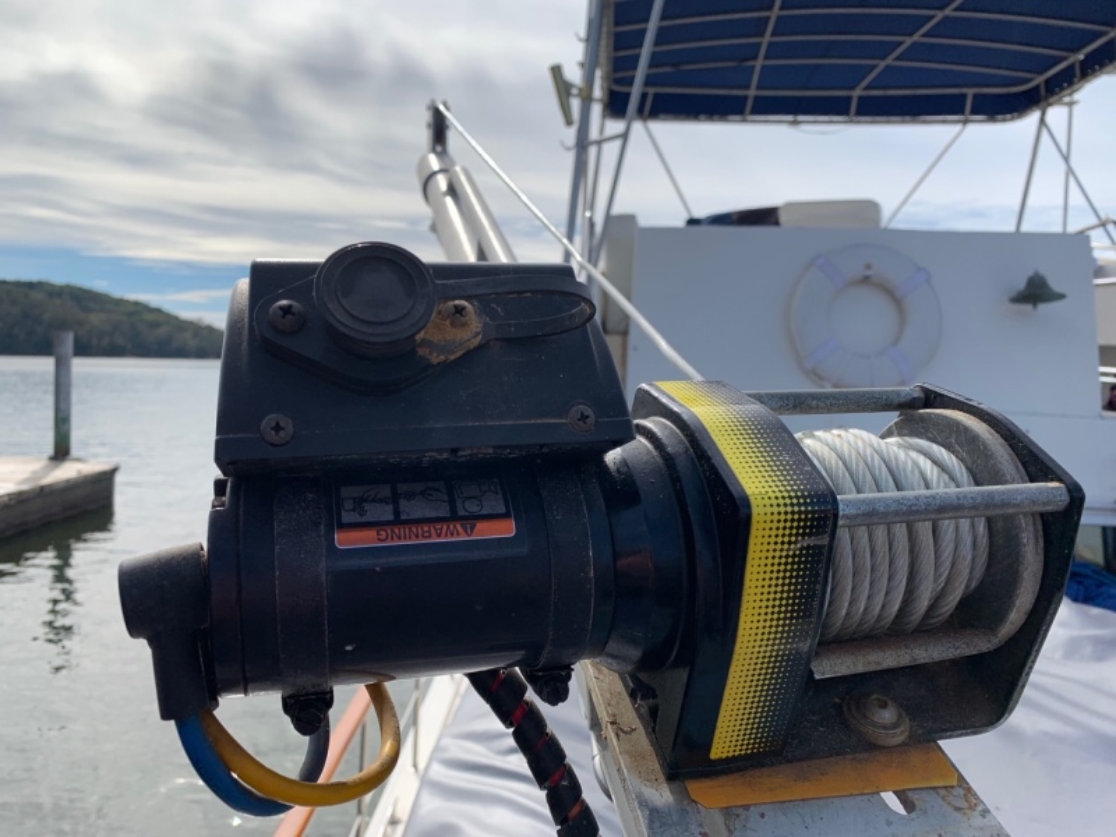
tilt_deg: -2.9
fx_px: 838
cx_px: 558
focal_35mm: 26
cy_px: 418
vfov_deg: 53.1
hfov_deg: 67.3
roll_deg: -1.4
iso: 25
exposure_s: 1/2755
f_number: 1.8
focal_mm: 4.25
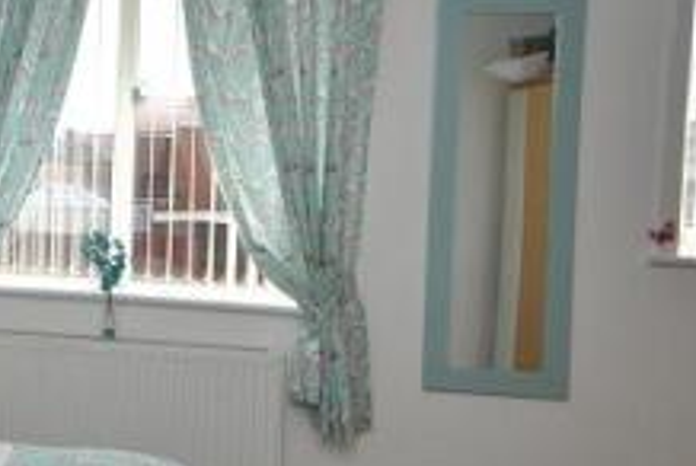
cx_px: 34
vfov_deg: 36.8
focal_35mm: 36
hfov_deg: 46.3
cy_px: 180
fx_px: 697
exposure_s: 1/160
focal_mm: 8
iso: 100
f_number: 6.3
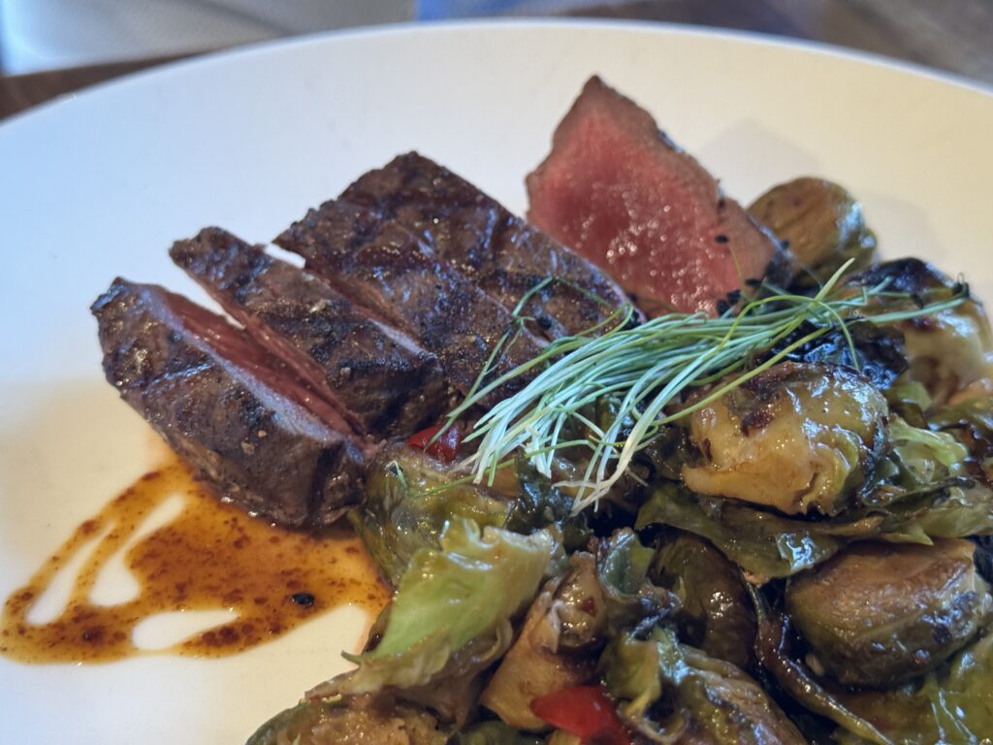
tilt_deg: -37.4
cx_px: 496
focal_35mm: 48
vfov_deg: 30.3
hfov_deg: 39.7
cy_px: 372
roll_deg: -1.0
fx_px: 1377
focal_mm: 6.76
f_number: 1.78
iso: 320
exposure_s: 1/40
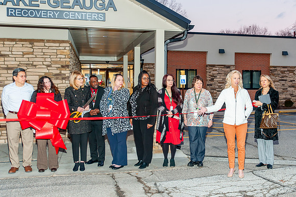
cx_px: 187
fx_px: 366
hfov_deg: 43.7
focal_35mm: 44
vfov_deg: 30.2
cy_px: 95
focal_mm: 35
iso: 800
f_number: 2.8
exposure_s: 1/160
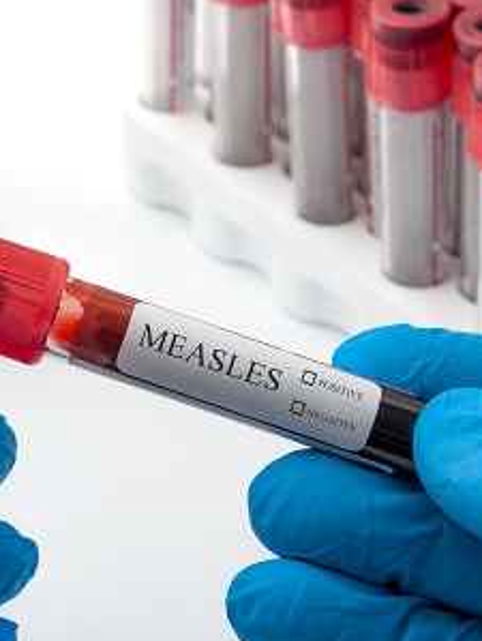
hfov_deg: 11.7
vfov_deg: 15.5
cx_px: 141
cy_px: 320
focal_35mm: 127
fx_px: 2353
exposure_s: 1/160
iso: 100
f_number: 11
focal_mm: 48
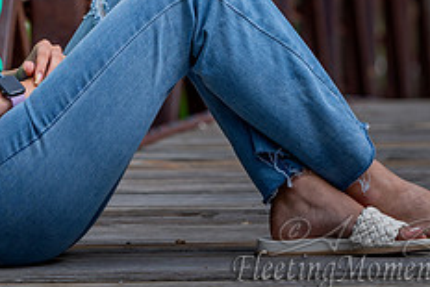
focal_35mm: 338
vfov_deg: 4.1
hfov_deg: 6.1
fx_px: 4040
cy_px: -40
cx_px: 93
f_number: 4
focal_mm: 135
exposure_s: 1/200
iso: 100
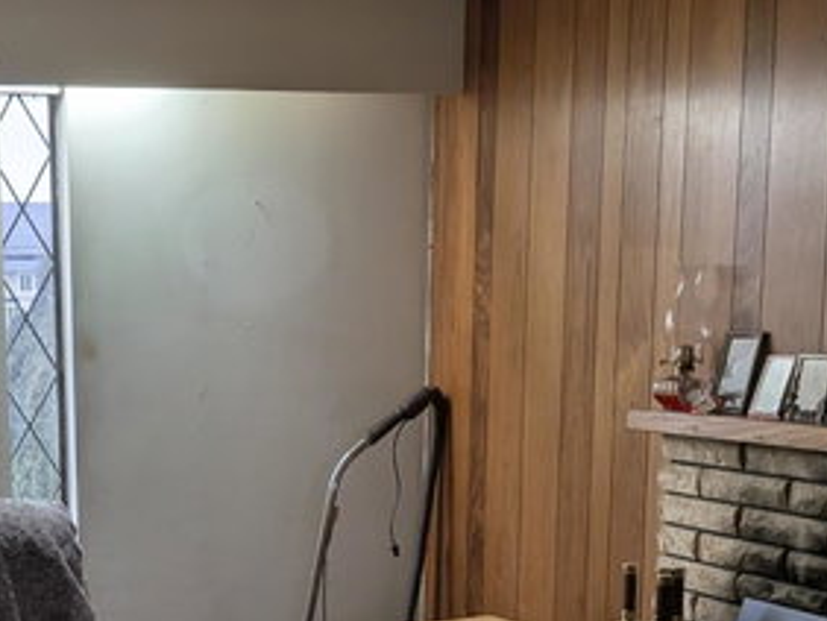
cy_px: 639
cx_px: 114
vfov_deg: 20.8
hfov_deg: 27.7
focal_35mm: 68
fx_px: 1626
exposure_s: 1/40
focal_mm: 4.53
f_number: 1.7
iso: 52
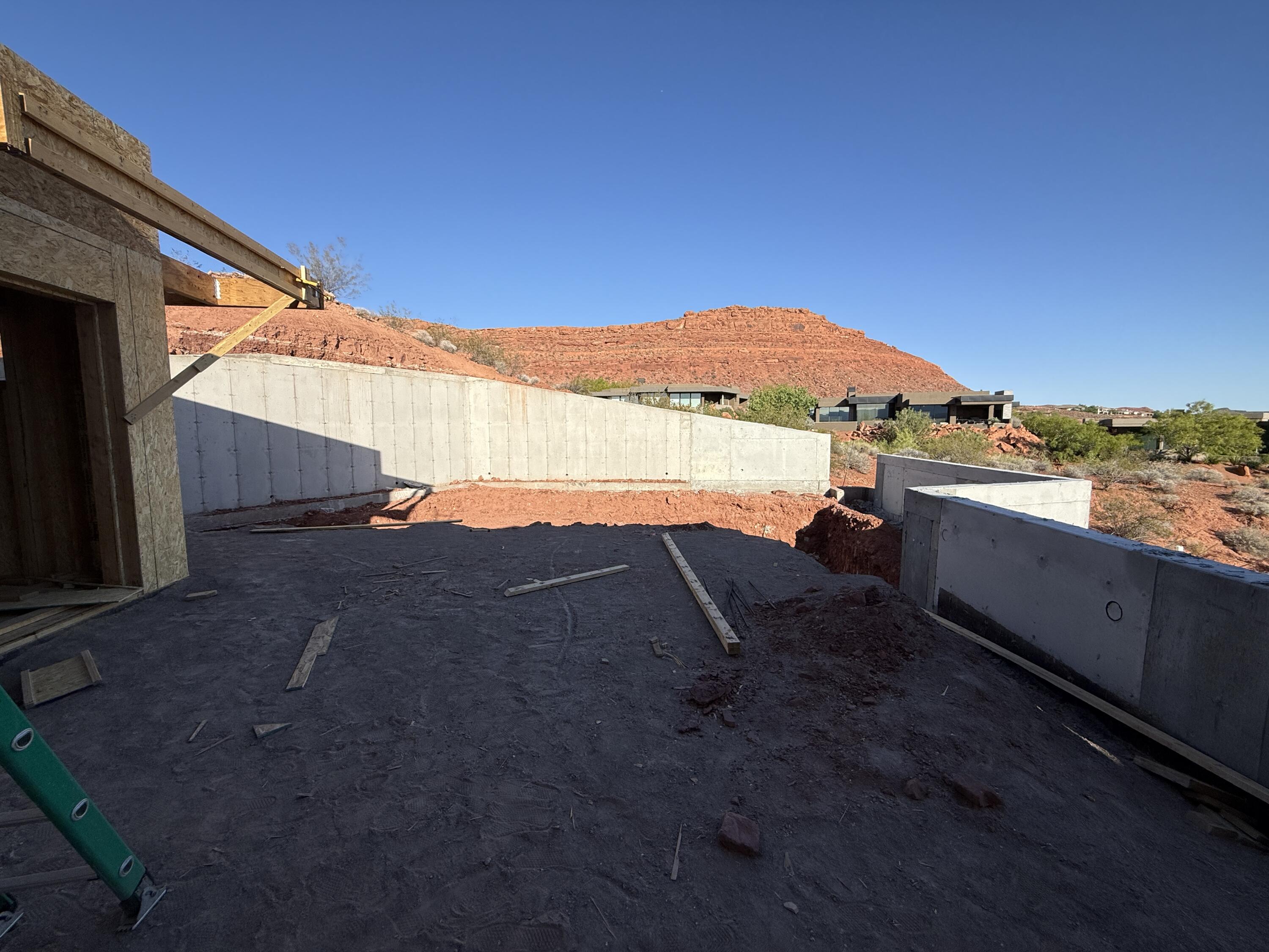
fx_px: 513
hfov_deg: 102.1
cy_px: 476
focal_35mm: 14
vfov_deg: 85.7
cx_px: 634
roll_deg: +0.9
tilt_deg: -4.4
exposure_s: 1/2237
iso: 50
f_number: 2.2
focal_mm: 2.22
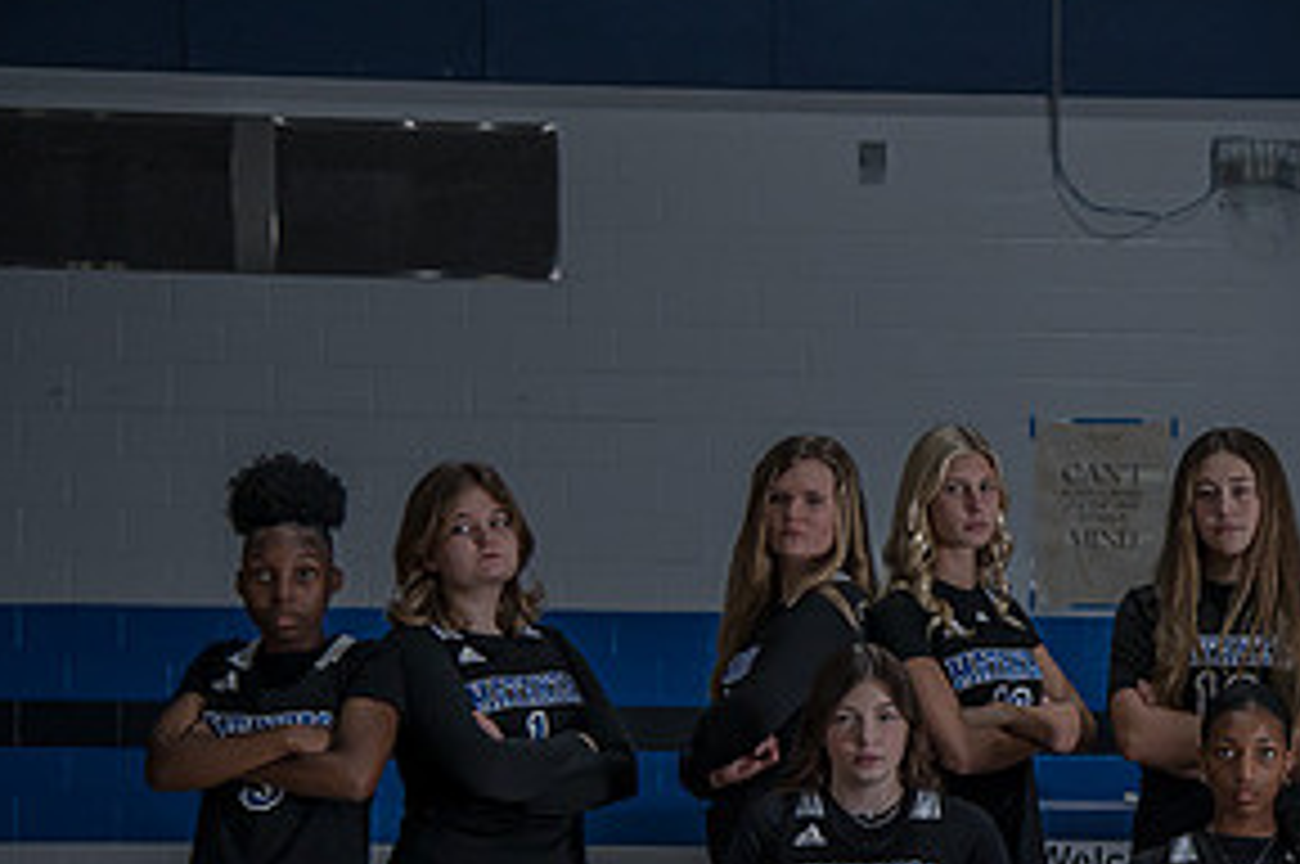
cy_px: 682
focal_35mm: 134
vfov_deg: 10.2
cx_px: 1337
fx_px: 4833
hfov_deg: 15.0
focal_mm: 62
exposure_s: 1/200
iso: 640
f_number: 4
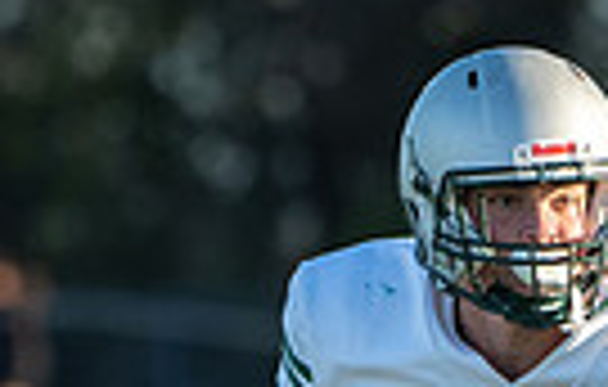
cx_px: 504
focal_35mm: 1915
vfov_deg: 0.7
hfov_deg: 1.1
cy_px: 601
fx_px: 31904
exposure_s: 1/1250
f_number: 5.6
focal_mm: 345
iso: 640
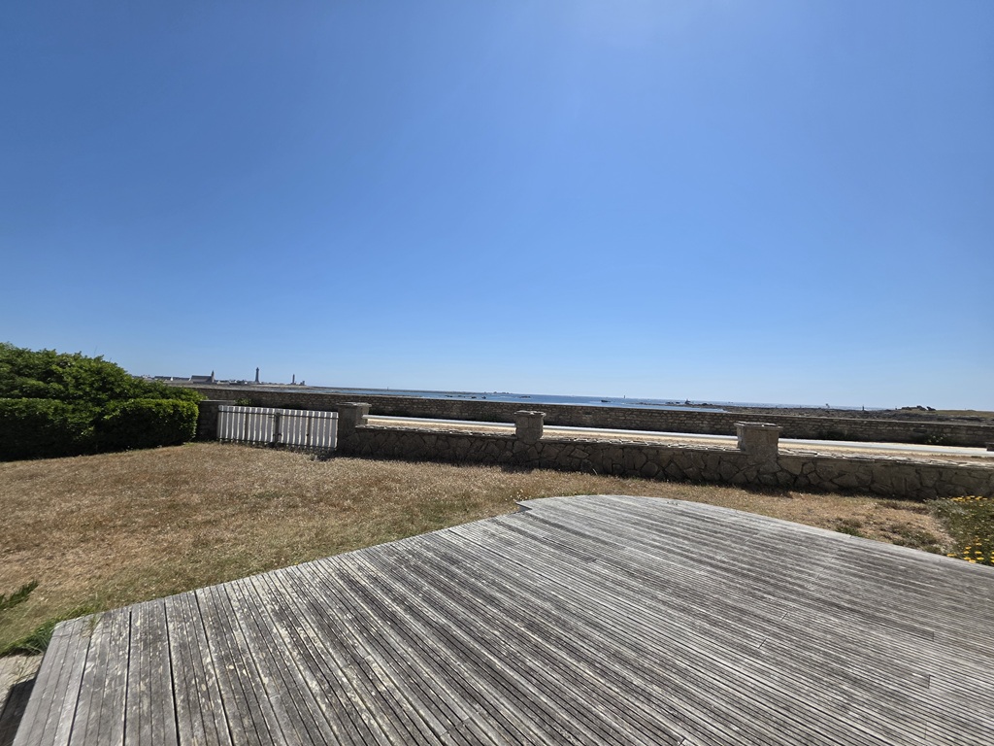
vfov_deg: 89.9
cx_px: 497
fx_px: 373
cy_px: 373
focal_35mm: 13
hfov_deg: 106.2
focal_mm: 2.2
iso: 40
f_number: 1.9
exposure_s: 1/3608
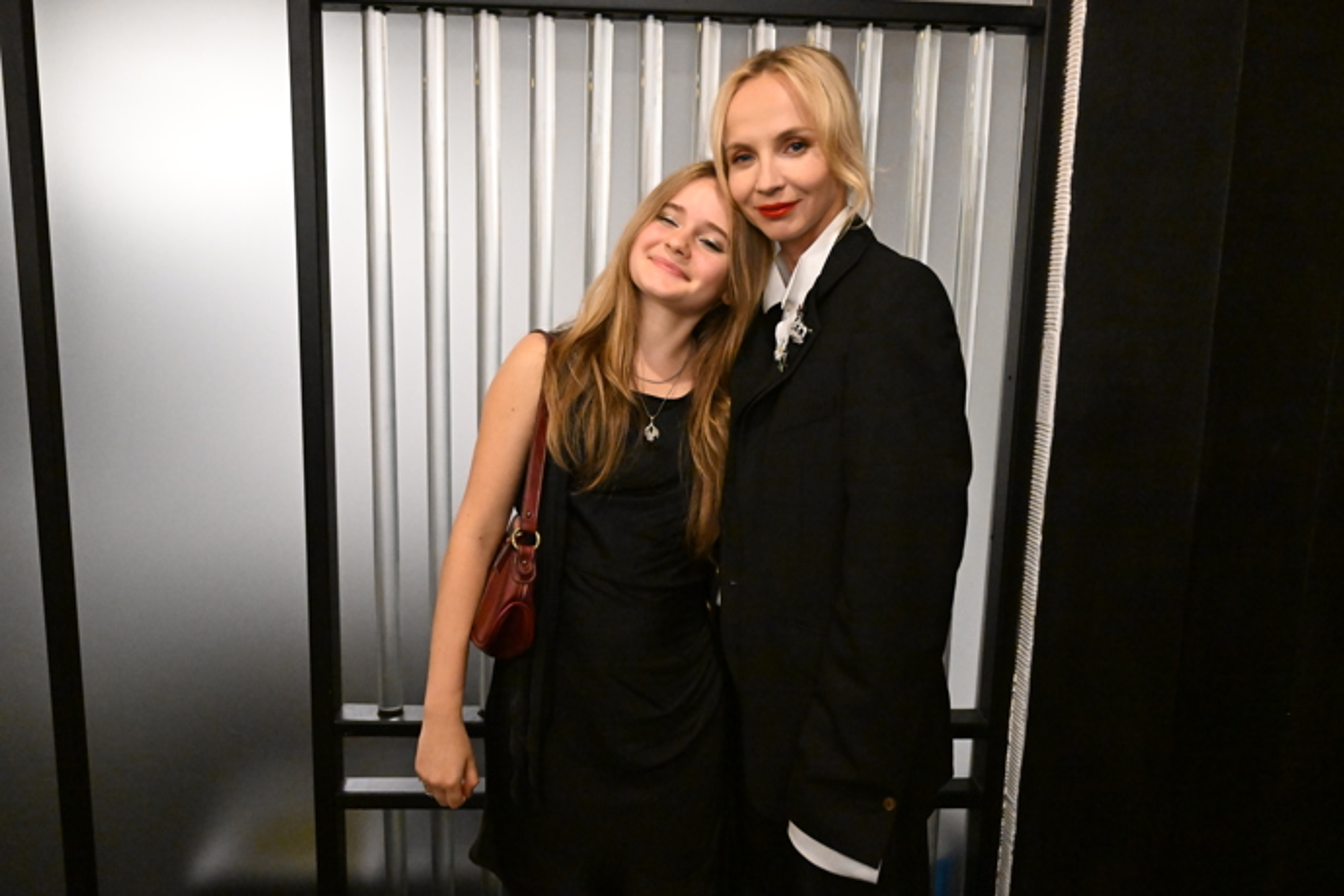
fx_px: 1083
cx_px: 672
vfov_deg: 45.0
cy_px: 448
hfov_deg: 63.7
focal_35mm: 29
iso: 16000
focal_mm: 29
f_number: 2.8
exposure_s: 1/400
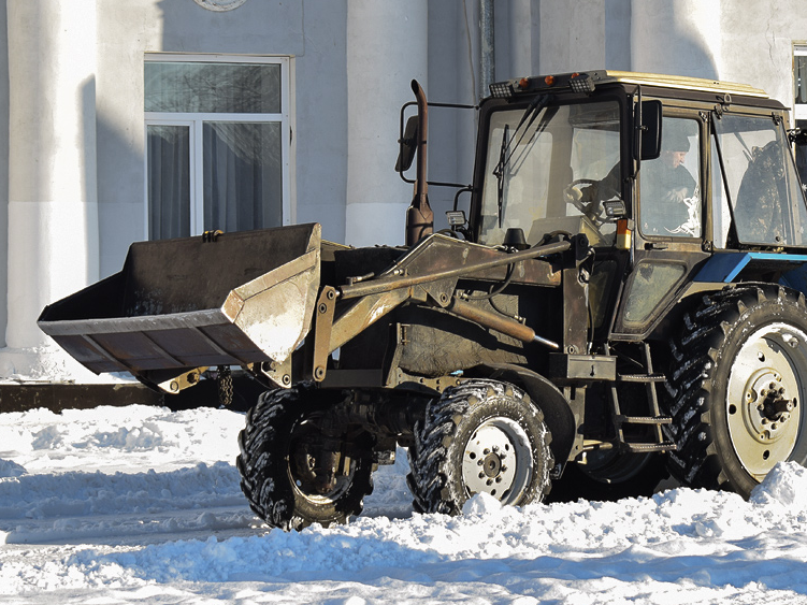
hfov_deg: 15.5
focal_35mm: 127
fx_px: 2955
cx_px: 503
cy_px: 208
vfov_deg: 11.7
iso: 200
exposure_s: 1/400
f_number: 10
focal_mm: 55
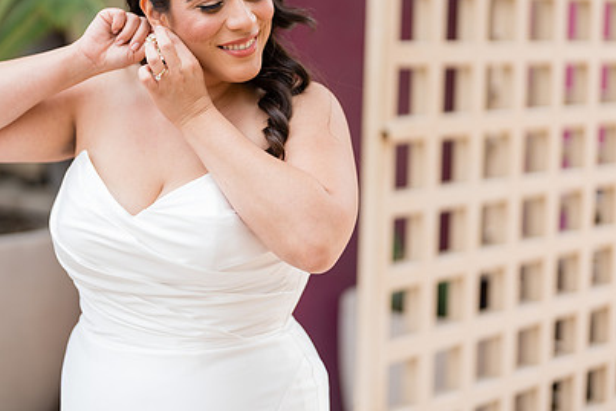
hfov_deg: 28.0
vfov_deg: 18.9
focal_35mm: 72
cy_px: 120
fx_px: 1232
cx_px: 246
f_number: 1.2
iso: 50
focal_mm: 50
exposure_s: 1/1600
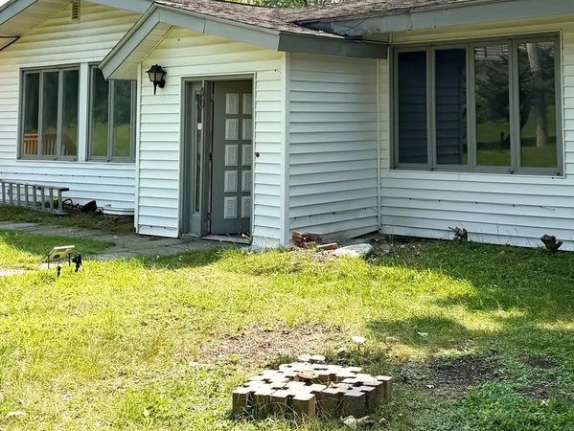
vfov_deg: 33.8
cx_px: 260
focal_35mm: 41
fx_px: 680
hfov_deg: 45.7
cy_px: 70
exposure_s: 1/5319
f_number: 1.78
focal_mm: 6.76
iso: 80
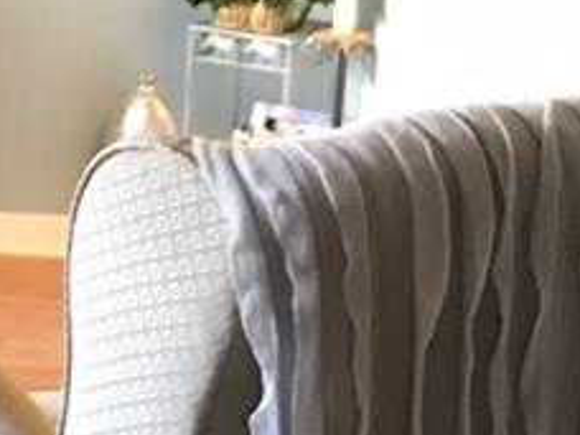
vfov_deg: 11.7
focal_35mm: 126
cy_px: 69
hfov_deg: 13.2
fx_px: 2111
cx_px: -636
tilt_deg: -13.2
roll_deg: +0.6
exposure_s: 1/7
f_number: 1.8
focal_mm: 3.99
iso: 100
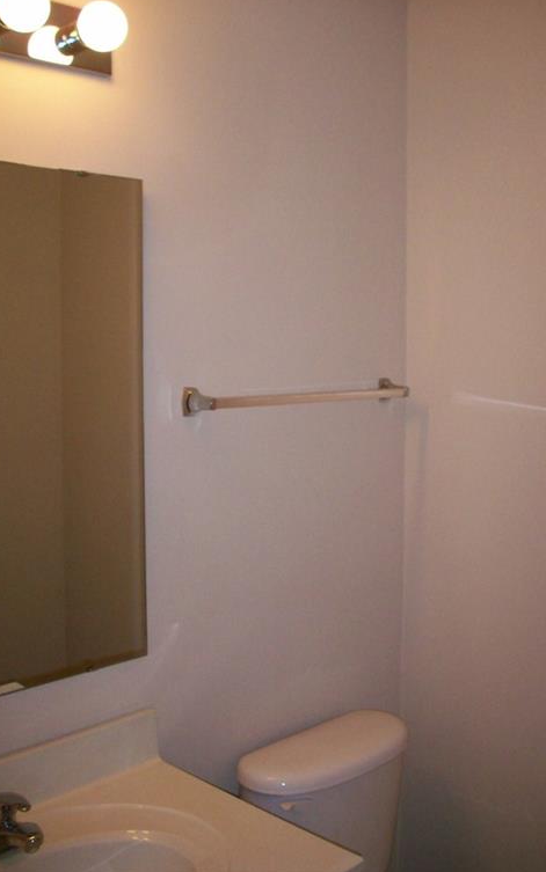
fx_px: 952
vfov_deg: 49.3
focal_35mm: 40
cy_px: 432
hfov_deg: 32.0
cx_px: 286
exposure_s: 1/64
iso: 160
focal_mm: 6.2
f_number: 2.8
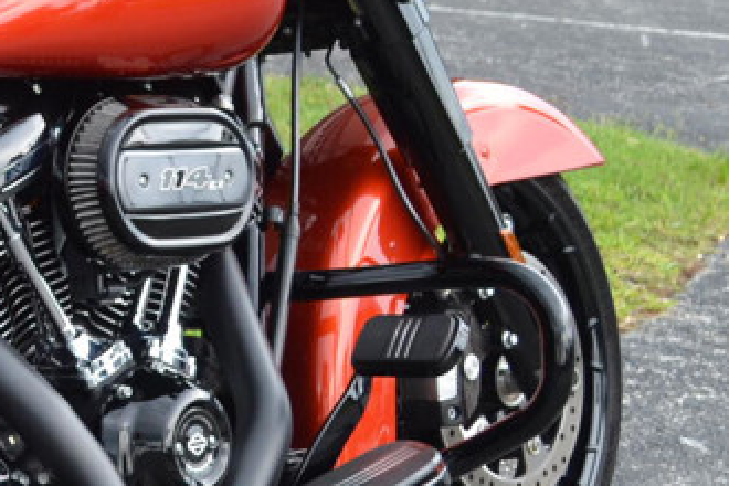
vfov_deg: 11.4
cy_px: 236
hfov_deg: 15.7
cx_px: -364
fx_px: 2430
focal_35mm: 120
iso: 250
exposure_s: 1/125
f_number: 5.6
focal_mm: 22
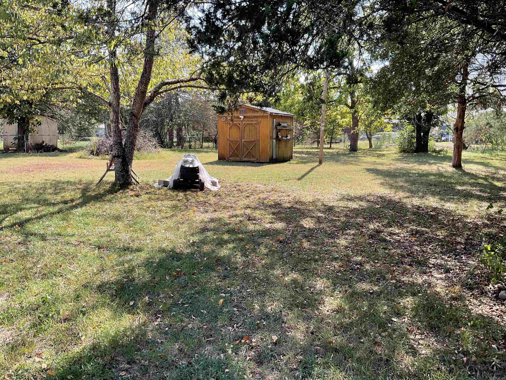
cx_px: 253
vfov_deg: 48.2
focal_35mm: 29
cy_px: 190
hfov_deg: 61.7
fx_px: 424
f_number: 1.8
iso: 16
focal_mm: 3
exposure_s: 1/246
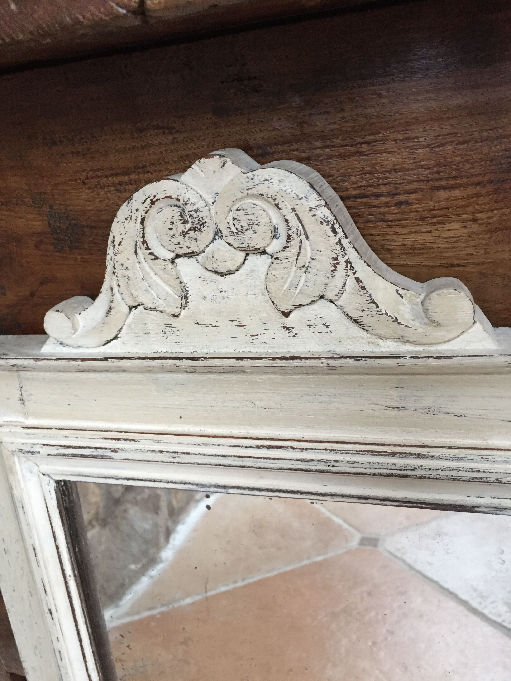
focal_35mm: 29
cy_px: 340
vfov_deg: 61.7
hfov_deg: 48.2
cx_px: 256
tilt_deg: -23.6
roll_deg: +10.9
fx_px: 571
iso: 250
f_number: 2.2
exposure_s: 1/33
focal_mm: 4.15
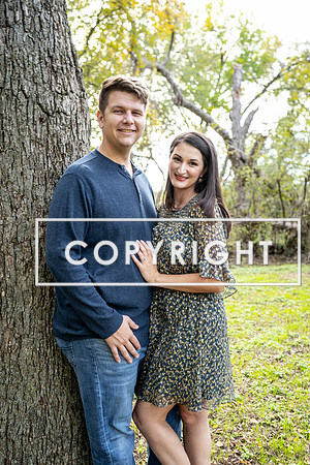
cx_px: 155
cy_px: 232
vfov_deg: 54.4
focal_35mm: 35
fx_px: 452
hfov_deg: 37.9
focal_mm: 35
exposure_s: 1/80
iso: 160
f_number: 3.2
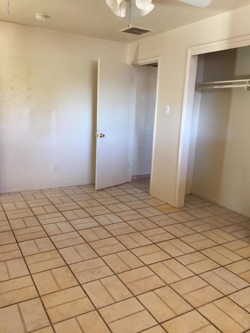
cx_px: 125
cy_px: 166
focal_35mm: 29
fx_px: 279
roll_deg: -1.9
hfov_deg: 48.2
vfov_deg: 61.7
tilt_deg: -9.9
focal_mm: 4.15
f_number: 2.2
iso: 160
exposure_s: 1/30
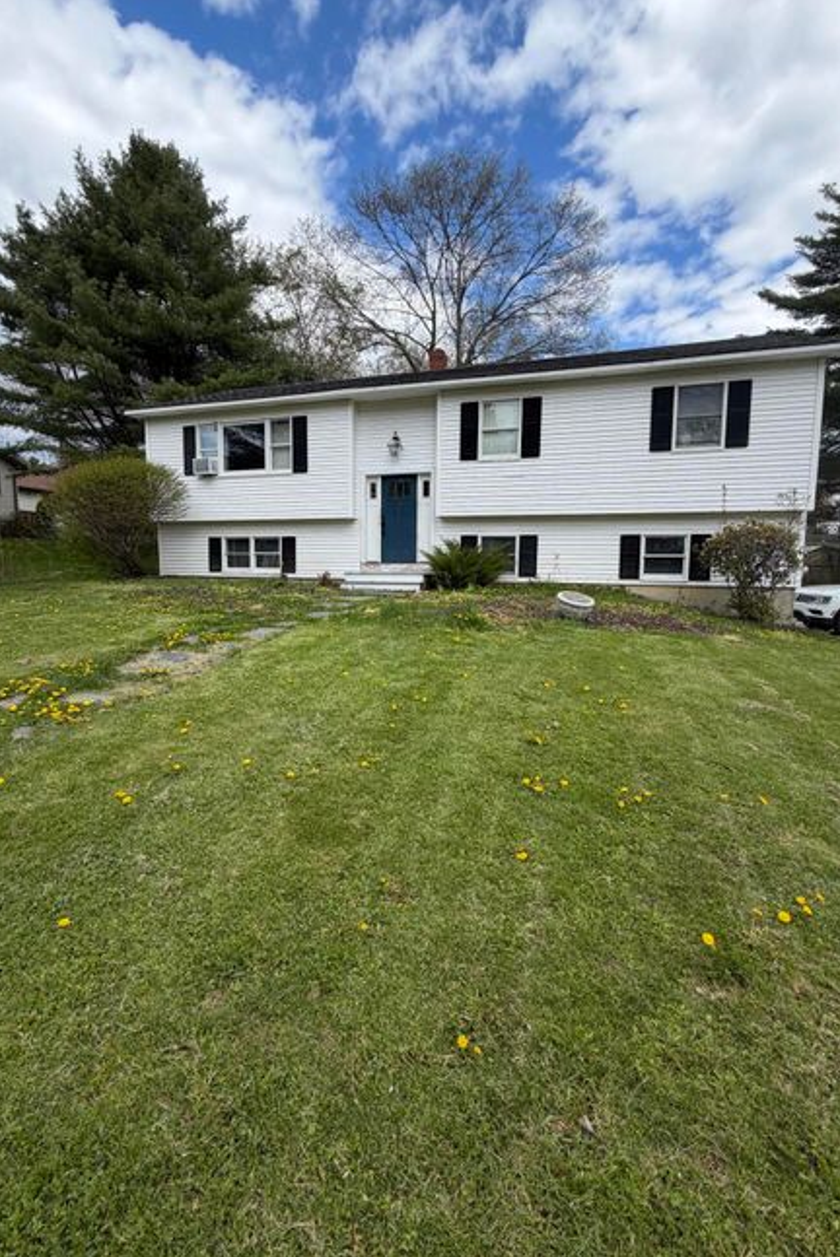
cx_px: 408
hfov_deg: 77.4
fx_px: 524
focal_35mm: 15
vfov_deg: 100.3
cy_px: 613
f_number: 2.2
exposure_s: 1/770
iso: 25
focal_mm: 2.22
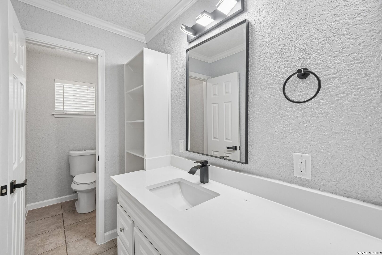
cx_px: 191
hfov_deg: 100.4
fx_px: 159
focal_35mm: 15
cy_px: 128
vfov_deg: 77.3
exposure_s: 1/30
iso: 500
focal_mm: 15
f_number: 8
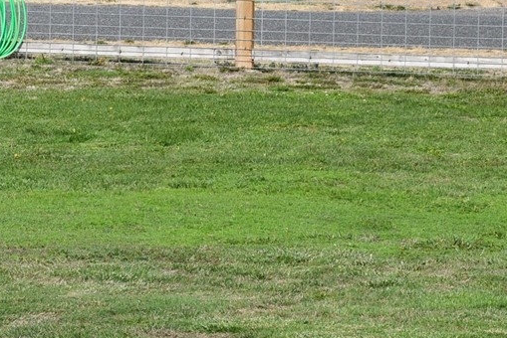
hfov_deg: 7.4
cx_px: -186
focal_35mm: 275
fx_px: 3870
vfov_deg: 5.0
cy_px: 48
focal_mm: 55
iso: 200
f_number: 9
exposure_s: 1/320
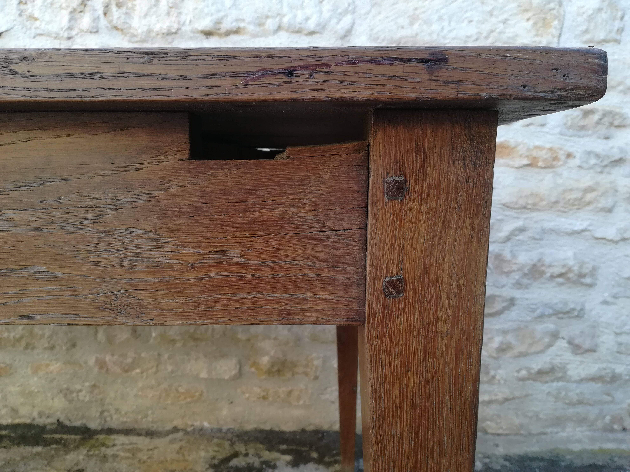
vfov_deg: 53.1
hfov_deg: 67.3
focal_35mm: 26
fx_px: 473
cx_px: 315
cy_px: 236
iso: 80
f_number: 2.2
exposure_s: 1/100
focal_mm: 3.83
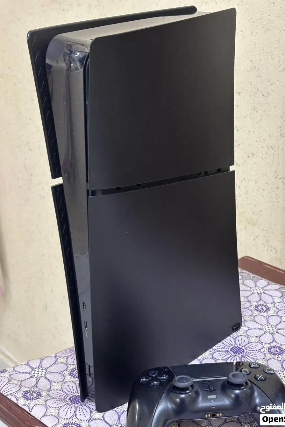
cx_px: 151
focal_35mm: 55
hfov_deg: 24.6
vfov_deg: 36.2
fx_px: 653
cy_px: 216
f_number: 1.6
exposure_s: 1/25
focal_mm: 5.96
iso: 250
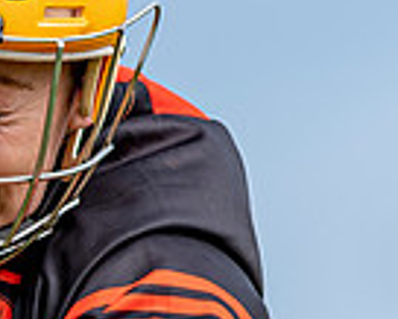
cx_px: -179
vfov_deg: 0.7
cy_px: 550
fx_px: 25556
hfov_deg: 0.9
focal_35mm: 2168
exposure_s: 1/2000
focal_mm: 300
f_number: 2.8
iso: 125
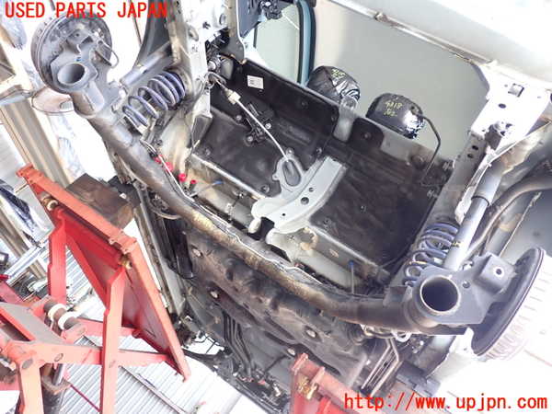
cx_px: 276
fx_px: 478
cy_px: 207
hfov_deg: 60.0
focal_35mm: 30
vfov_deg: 46.8
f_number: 2.3
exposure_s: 1/50
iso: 200
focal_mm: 5.4
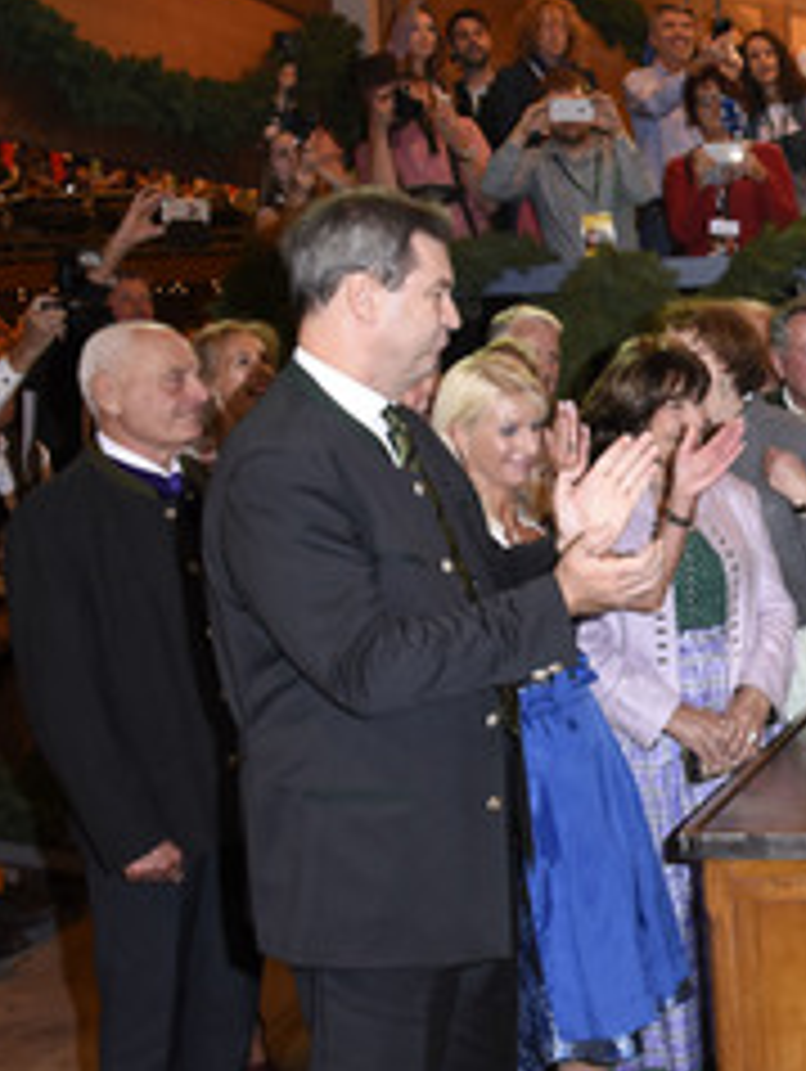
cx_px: 957
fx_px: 1859
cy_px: 500
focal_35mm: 60
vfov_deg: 32.1
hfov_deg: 22.6
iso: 1000
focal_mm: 22
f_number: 6.3
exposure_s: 1/160
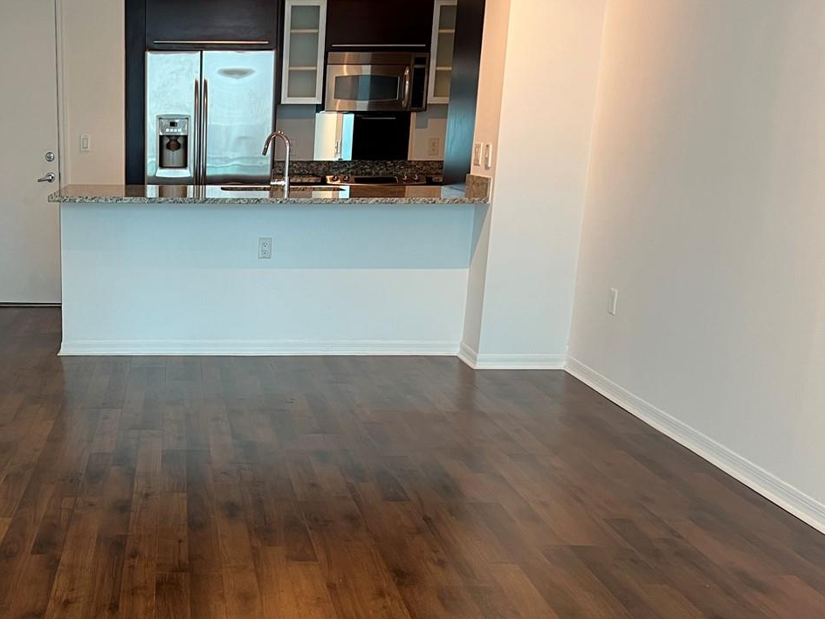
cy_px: 400
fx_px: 1049
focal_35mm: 44
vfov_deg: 32.7
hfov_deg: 40.8
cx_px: 145
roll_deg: +0.1
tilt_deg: -15.0
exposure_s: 1/60
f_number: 1.5
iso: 100
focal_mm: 5.7
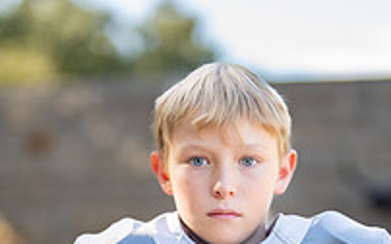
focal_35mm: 169
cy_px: 361
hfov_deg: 12.4
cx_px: 234
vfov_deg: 7.6
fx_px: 1800
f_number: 1.2
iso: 100
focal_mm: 50
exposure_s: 1/1250
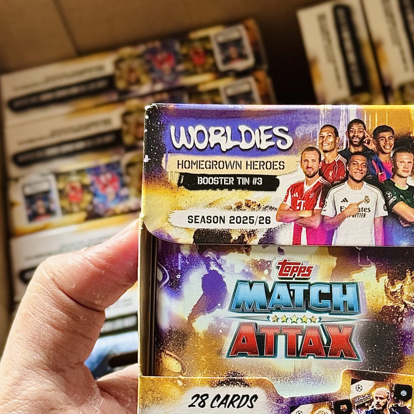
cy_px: 291
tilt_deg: -61.9
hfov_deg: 20.8
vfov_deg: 20.8
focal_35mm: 83
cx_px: 267
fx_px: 1123
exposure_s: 1/49
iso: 250
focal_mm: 6.76
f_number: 1.78
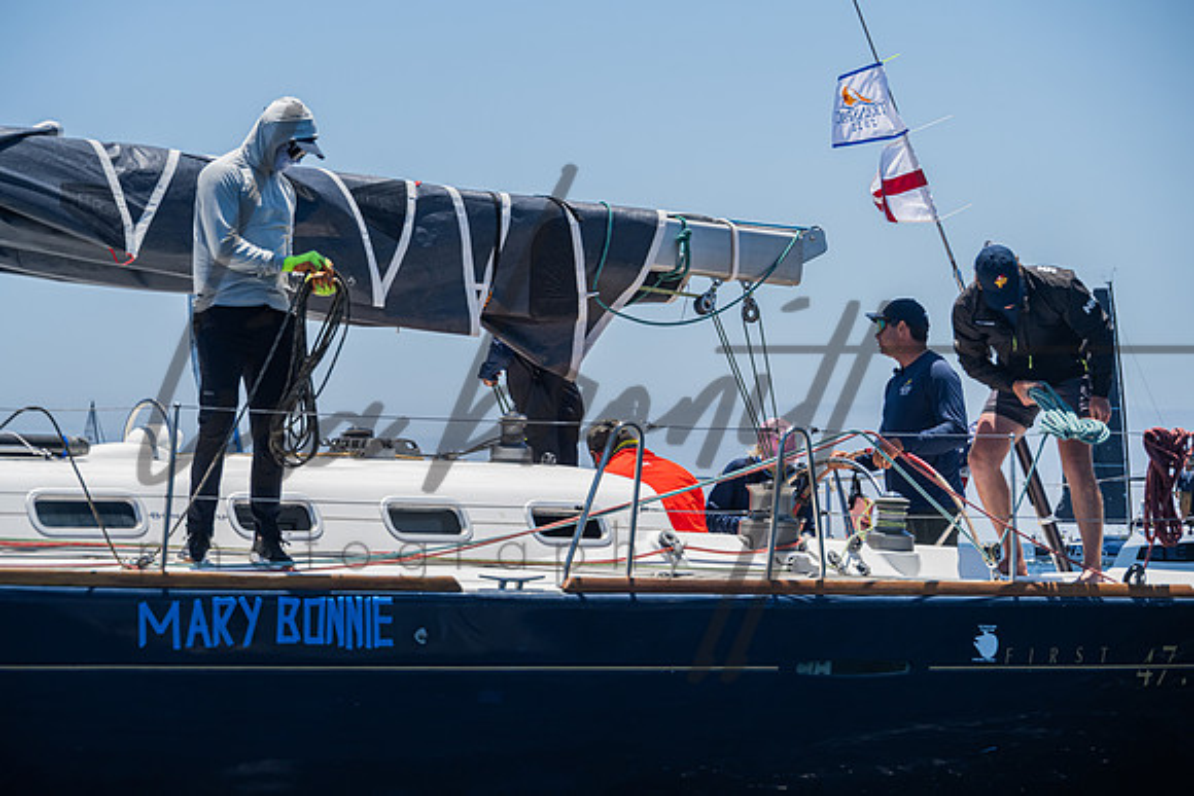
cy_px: 398
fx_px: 5191
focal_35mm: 156
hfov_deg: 13.1
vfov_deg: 8.8
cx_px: 597
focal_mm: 150
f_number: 8
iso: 400
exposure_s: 1/1600
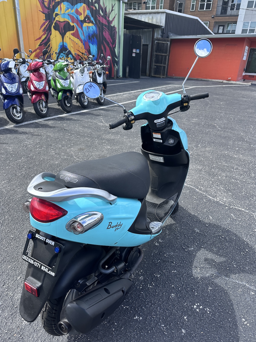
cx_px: 128
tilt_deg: -23.2
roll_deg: -3.9
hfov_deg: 56.8
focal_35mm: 24
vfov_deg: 71.6
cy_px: 171
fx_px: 237
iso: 80
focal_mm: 6.86
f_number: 1.78
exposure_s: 1/1212
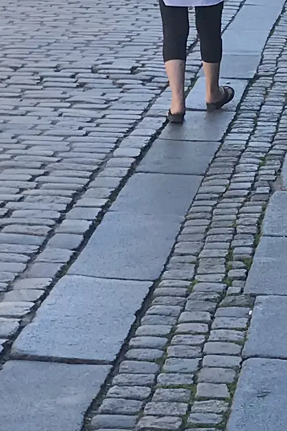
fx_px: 1925
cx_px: 265
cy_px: 168
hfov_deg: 8.5
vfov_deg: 12.8
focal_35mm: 161
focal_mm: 3.99
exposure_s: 1/870
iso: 20
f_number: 1.8
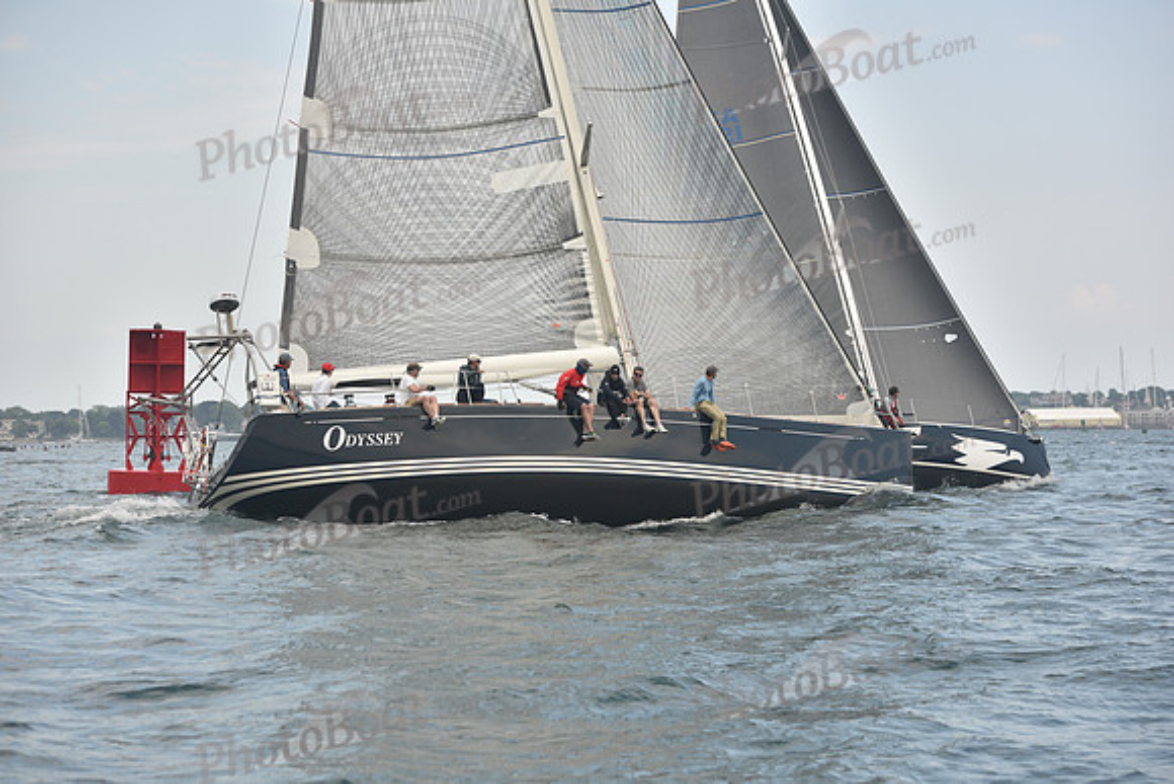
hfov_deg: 27.0
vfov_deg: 18.2
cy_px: 392
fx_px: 2446
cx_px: 587
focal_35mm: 75
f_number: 5
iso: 250
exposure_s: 1/500
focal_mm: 75
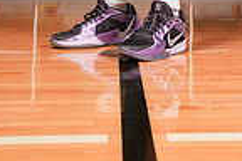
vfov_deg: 10.0
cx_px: 161
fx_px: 820
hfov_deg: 16.7
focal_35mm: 122
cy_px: -208
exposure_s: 1/200
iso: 250
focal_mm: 39
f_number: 6.3
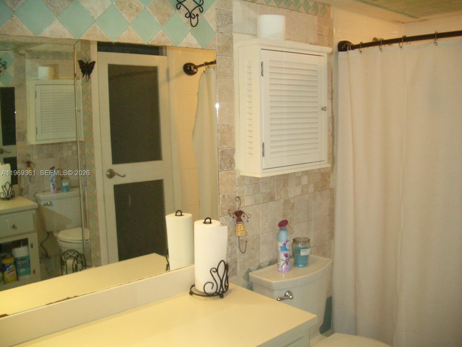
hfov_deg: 52.6
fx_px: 467
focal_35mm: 35
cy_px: 174
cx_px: 231
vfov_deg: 40.7
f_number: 2.6
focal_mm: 5.8
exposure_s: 1/60
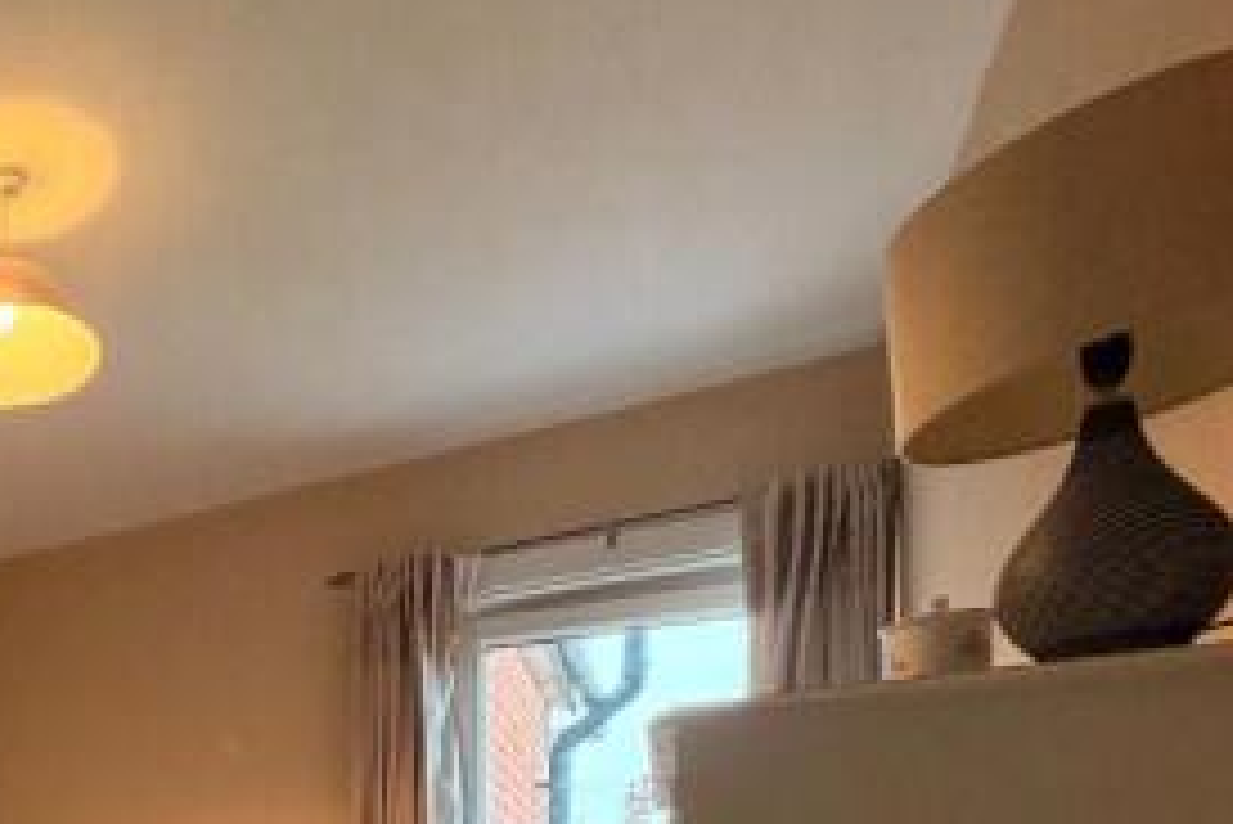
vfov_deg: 35.2
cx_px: -43
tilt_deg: -0.3
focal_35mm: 31
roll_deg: +0.1
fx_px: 1062
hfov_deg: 47.9
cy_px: 943
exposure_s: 1/50
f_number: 2.2
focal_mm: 2.22
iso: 320
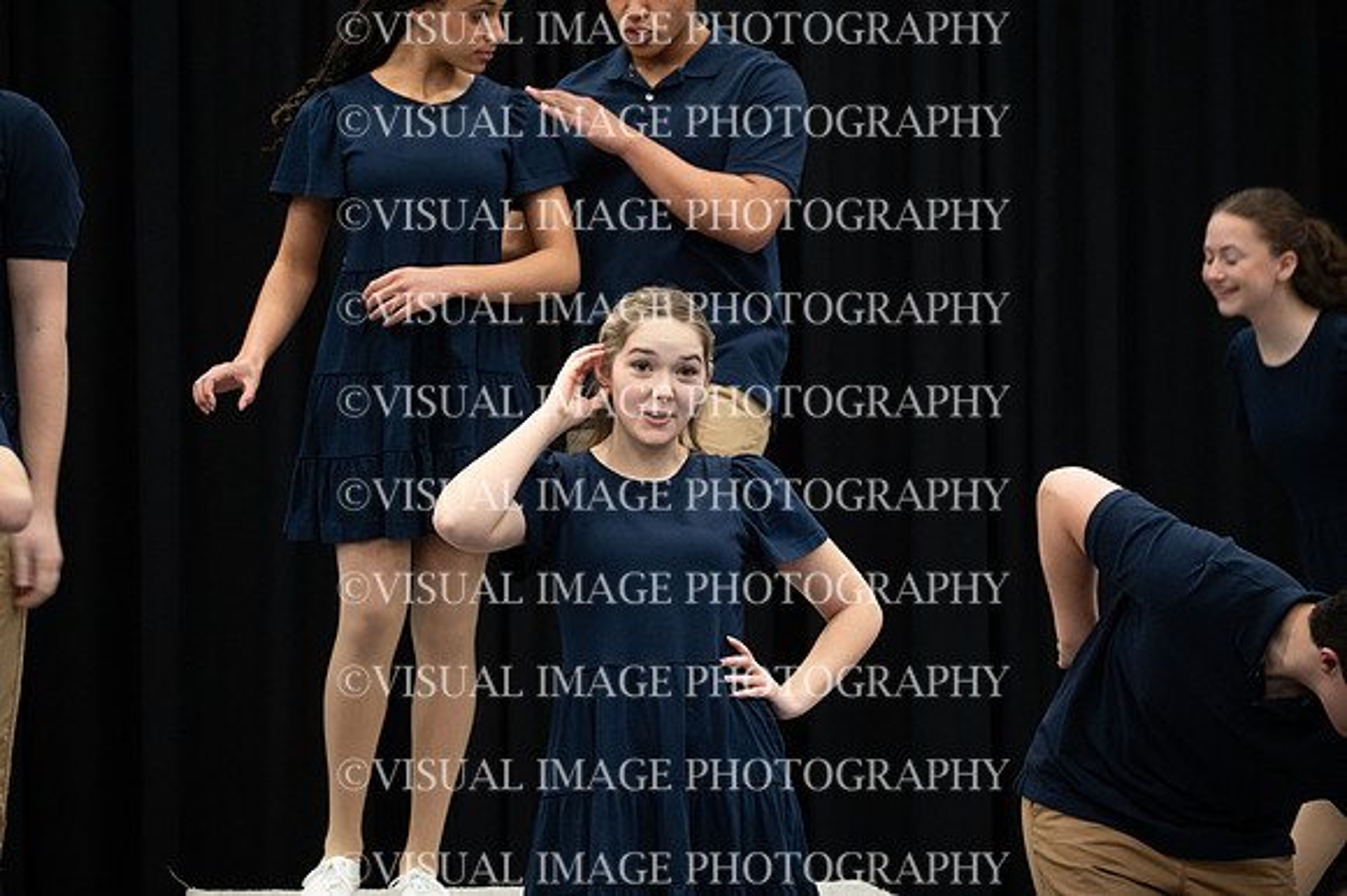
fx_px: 6133
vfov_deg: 8.4
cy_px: 448
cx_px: 674
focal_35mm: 164
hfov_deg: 12.5
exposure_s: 1/100
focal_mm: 164
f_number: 6.3
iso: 6400
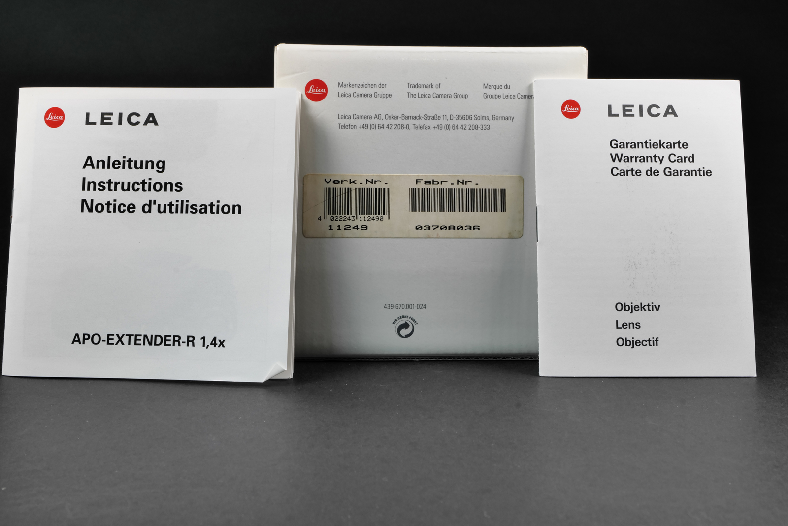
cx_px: 394
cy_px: 263
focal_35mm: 39
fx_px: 854
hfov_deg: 49.5
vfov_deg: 34.2
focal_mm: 39
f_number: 22
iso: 800
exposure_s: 1/3.33
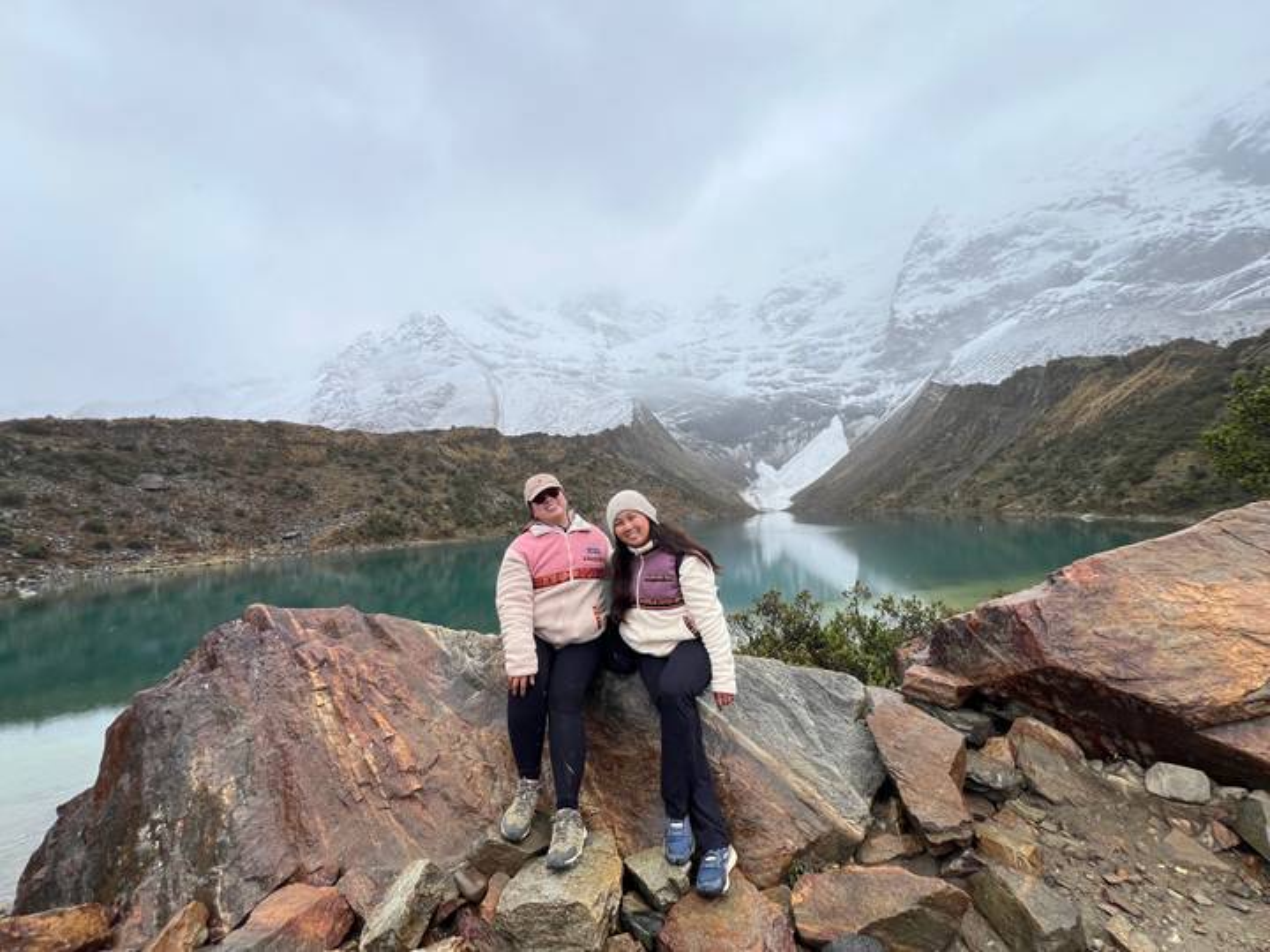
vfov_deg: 89.9
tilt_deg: +4.1
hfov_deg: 106.2
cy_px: 476
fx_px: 477
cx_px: 635
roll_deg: +3.2
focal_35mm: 13
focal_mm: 1.57
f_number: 1.8
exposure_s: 1/1309
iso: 32
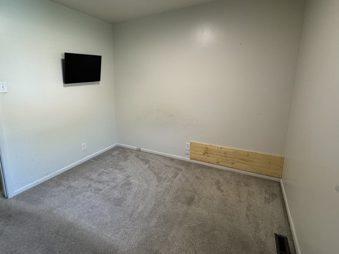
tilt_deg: -10.6
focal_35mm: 19
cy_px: 117
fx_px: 186
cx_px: 138
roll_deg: +1.3
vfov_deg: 68.6
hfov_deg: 83.8
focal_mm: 2.22
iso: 200
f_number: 2.2
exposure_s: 1/60
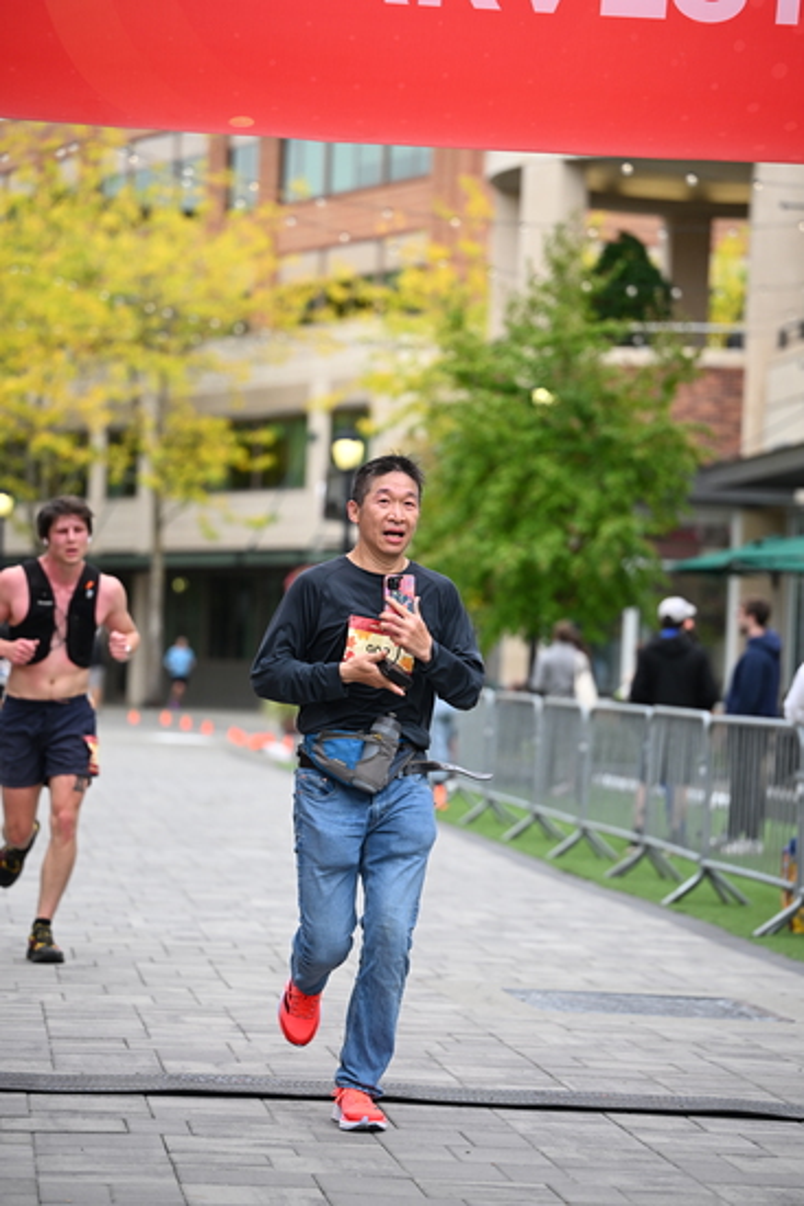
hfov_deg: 13.0
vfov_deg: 19.5
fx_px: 3515
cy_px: 603
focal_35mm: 105
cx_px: 402
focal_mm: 105
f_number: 2.8
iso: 640
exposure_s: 1/2000
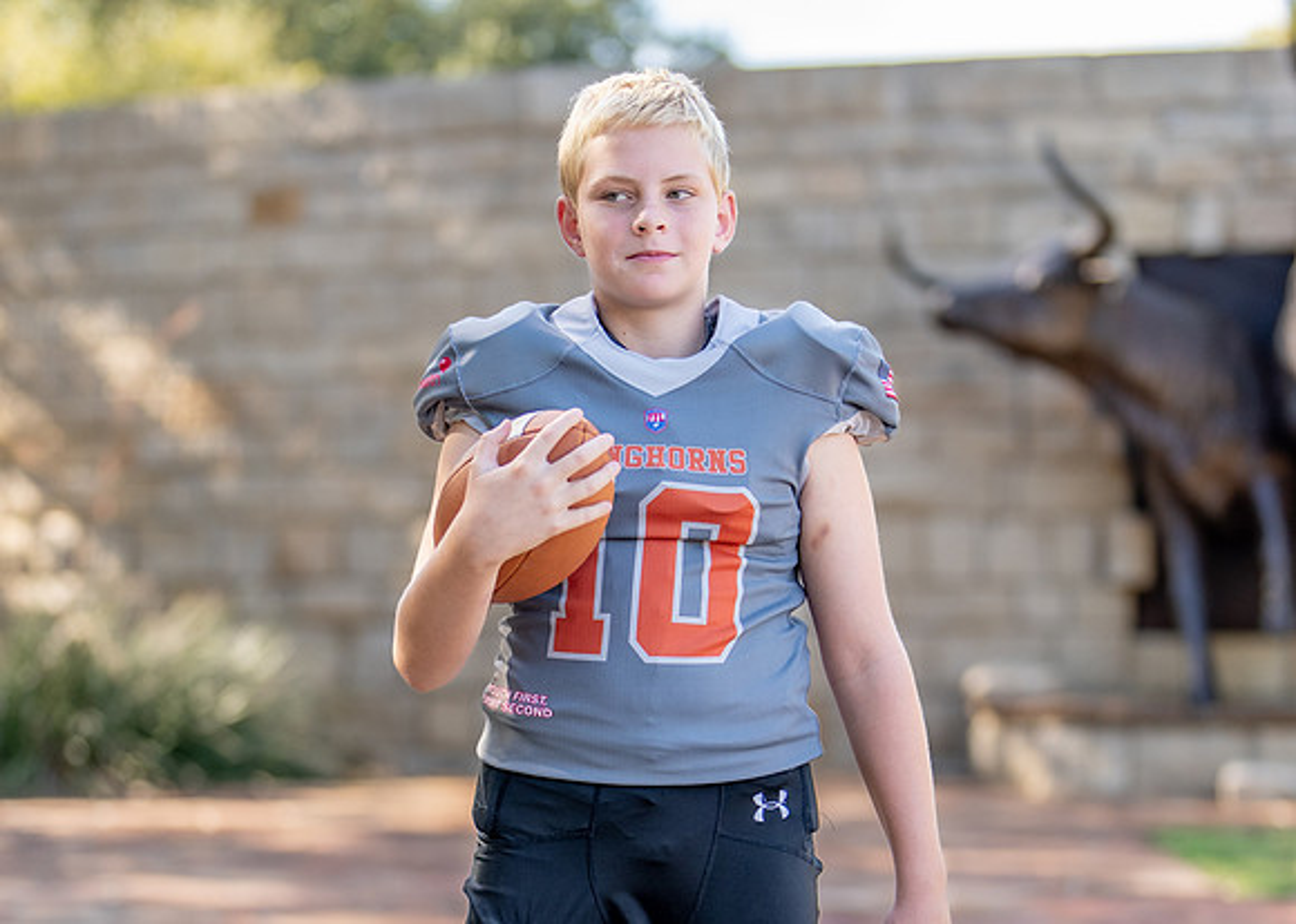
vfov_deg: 12.6
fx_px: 4161
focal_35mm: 113
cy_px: 779
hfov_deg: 17.7
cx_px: 670
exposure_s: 1/1250
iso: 100
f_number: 1.2
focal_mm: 50
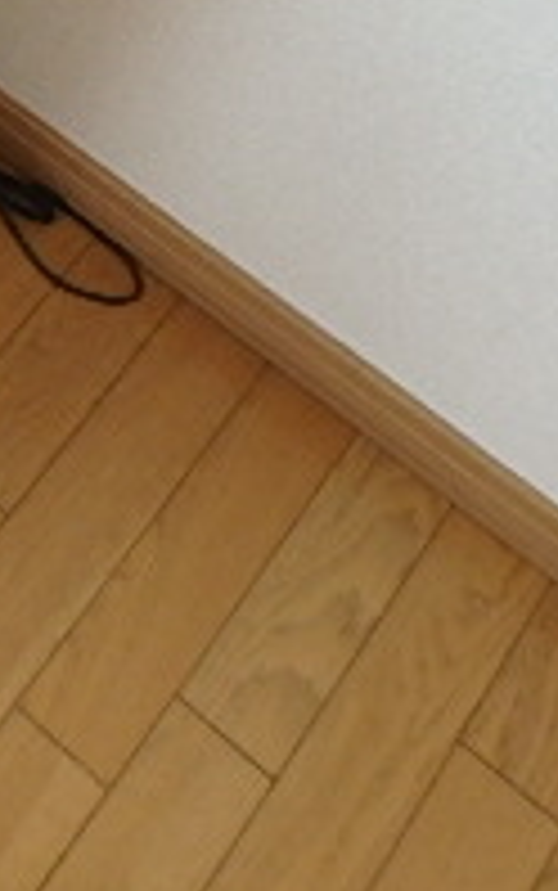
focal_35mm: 72
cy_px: -104
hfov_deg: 15.3
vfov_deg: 26.2
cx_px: -490
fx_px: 1749
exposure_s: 1/30
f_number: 3.5
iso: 200
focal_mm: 3.7
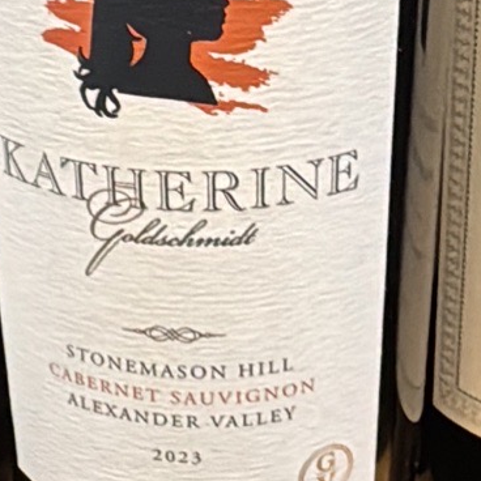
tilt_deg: -23.9
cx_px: 210
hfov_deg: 39.1
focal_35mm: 43
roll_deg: +1.4
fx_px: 676
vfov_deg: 39.0
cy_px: 190
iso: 400
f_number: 2.2
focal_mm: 2.22
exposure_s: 1/60
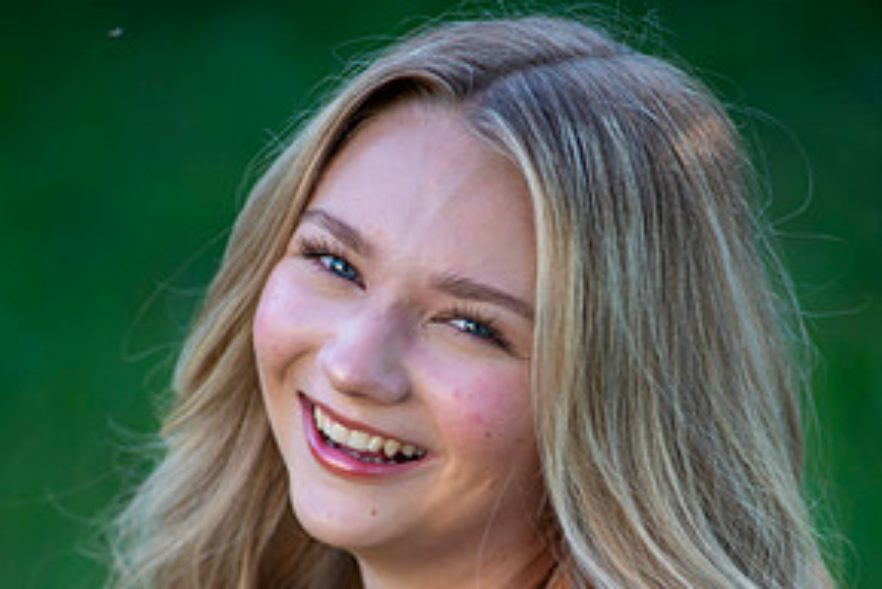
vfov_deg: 4.4
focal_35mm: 311
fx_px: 7623
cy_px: 616
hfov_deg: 6.6
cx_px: 427
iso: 160
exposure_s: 1/200
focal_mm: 200
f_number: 4
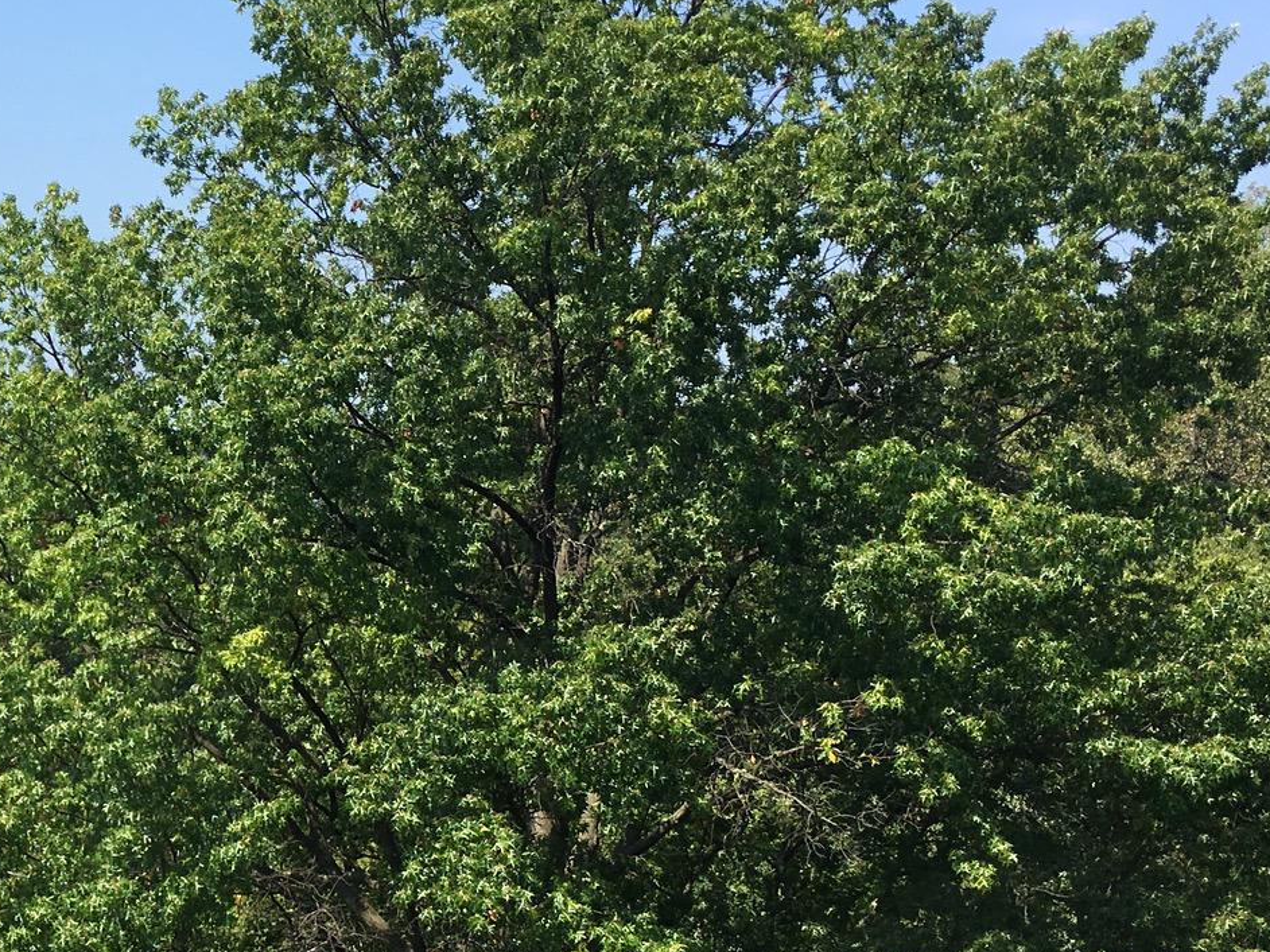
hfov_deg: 29.3
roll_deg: -0.2
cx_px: 88
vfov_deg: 23.1
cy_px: 660
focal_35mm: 63
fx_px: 2311
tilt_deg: -6.8
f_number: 2.2
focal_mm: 4.15
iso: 25
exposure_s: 1/1068
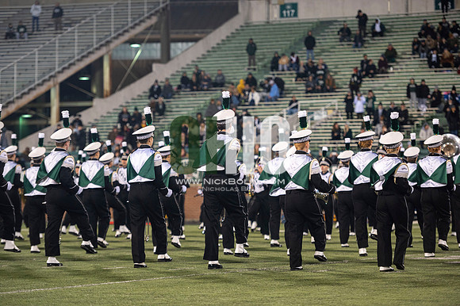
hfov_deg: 15.2
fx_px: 1724
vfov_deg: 10.1
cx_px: 230
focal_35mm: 135
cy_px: 153
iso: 1000
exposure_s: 1/500
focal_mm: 135
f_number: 2.8
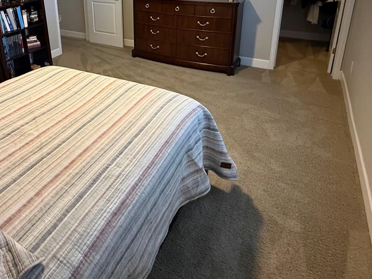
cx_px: 132
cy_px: 42
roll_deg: +2.1
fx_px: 290
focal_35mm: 27
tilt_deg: -16.9
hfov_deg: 64.1
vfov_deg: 47.4
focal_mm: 2.22
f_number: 2.2
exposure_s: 1/60
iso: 640
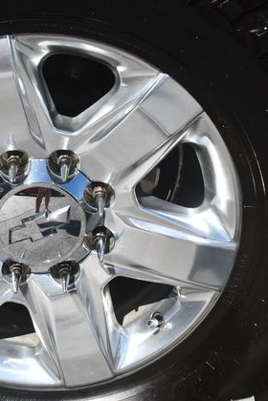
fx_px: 1072
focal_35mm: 96
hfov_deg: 14.1
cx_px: 11
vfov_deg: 21.2
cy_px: 201
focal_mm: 42
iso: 100
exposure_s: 1/250
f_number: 8
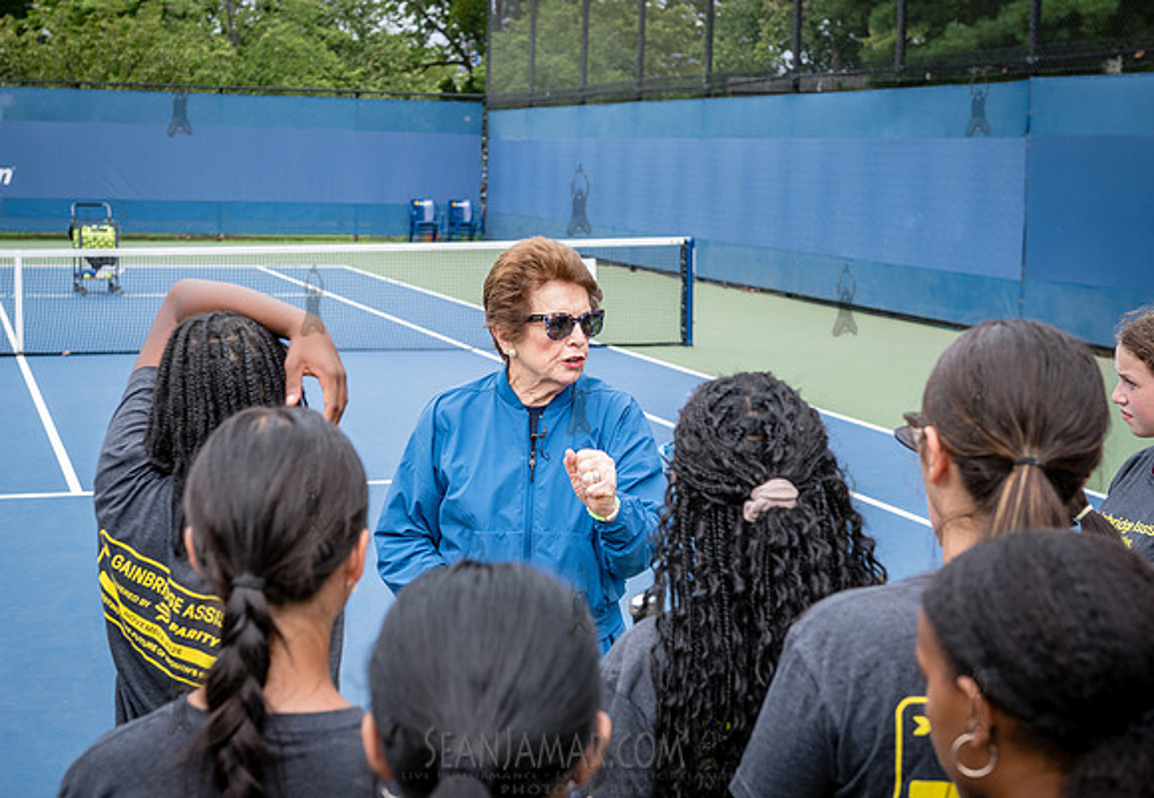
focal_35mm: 56
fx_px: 1805
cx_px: 526
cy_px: 350
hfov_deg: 35.4
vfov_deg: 24.9
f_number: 4.5
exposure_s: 1/400
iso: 400
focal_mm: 48
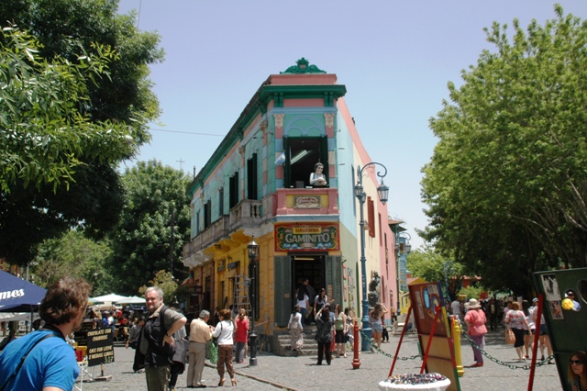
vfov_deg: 35.5
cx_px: 294
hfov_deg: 51.3
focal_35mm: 38
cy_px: 196
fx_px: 611
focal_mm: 25
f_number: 9
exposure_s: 1/320
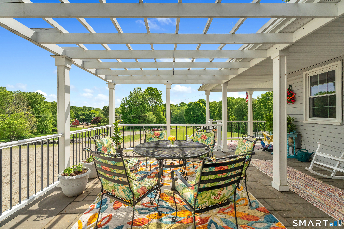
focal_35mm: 16
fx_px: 153
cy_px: 114
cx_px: 172
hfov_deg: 96.7
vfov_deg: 73.7
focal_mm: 16
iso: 1600
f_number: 7.1
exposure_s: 1/2500
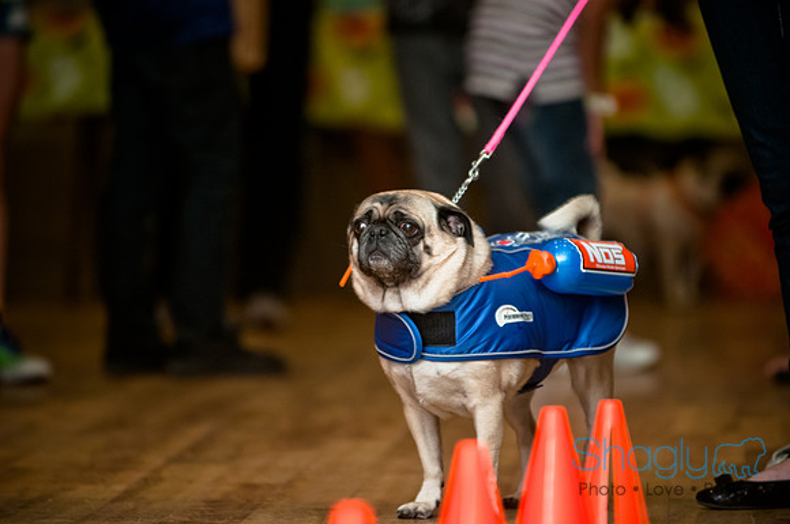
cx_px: 395
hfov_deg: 6.9
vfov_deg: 4.6
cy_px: 262
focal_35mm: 300
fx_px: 6574
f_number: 2.8
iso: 200
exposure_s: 1/200
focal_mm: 200
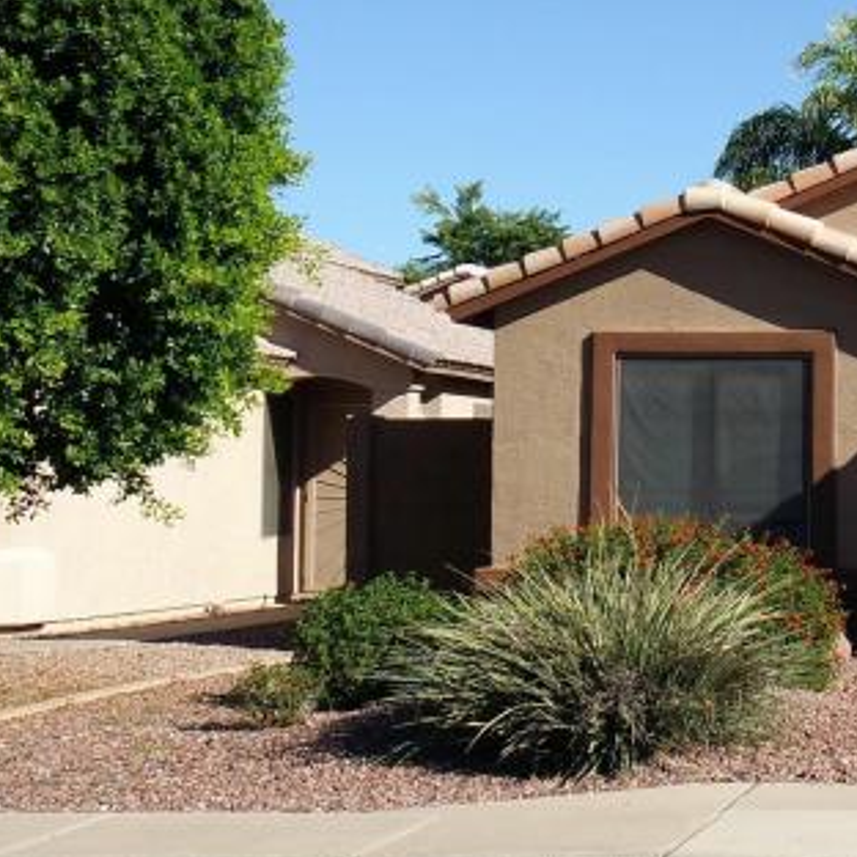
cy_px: 305
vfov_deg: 19.0
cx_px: 1198
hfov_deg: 17.6
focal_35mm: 91
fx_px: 2549
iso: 160
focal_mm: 11
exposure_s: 1/320
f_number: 8
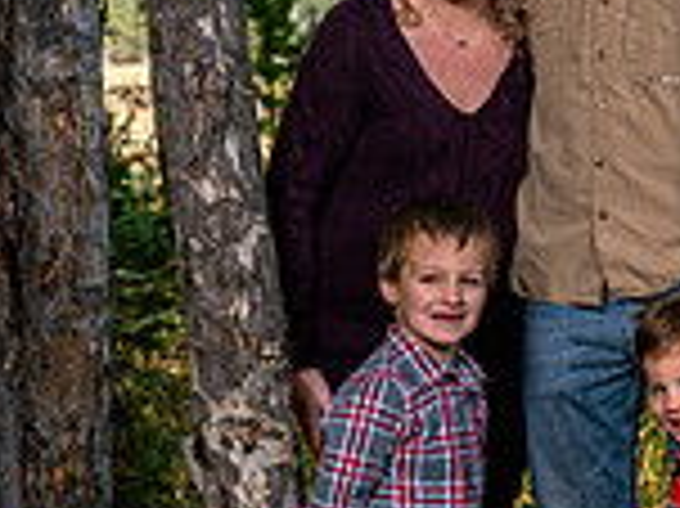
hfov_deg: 13.7
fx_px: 2807
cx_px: 576
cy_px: 220
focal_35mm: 143
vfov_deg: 10.4
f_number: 4.5
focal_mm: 50
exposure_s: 1/800
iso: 160
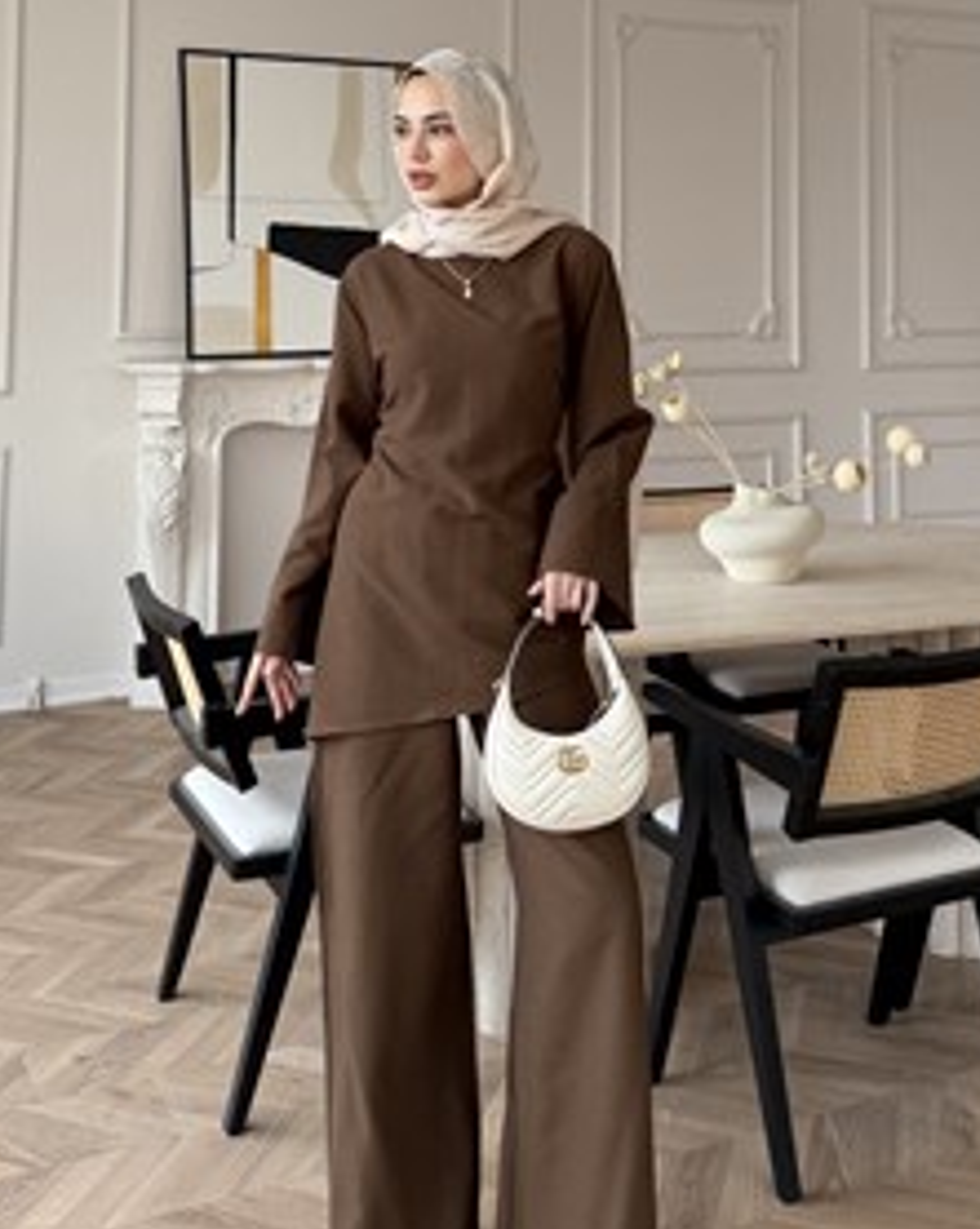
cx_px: 448
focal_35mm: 35
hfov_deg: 42.1
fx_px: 1271
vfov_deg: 51.5
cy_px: 539
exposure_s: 1/121
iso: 64
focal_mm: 6.76
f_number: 1.78
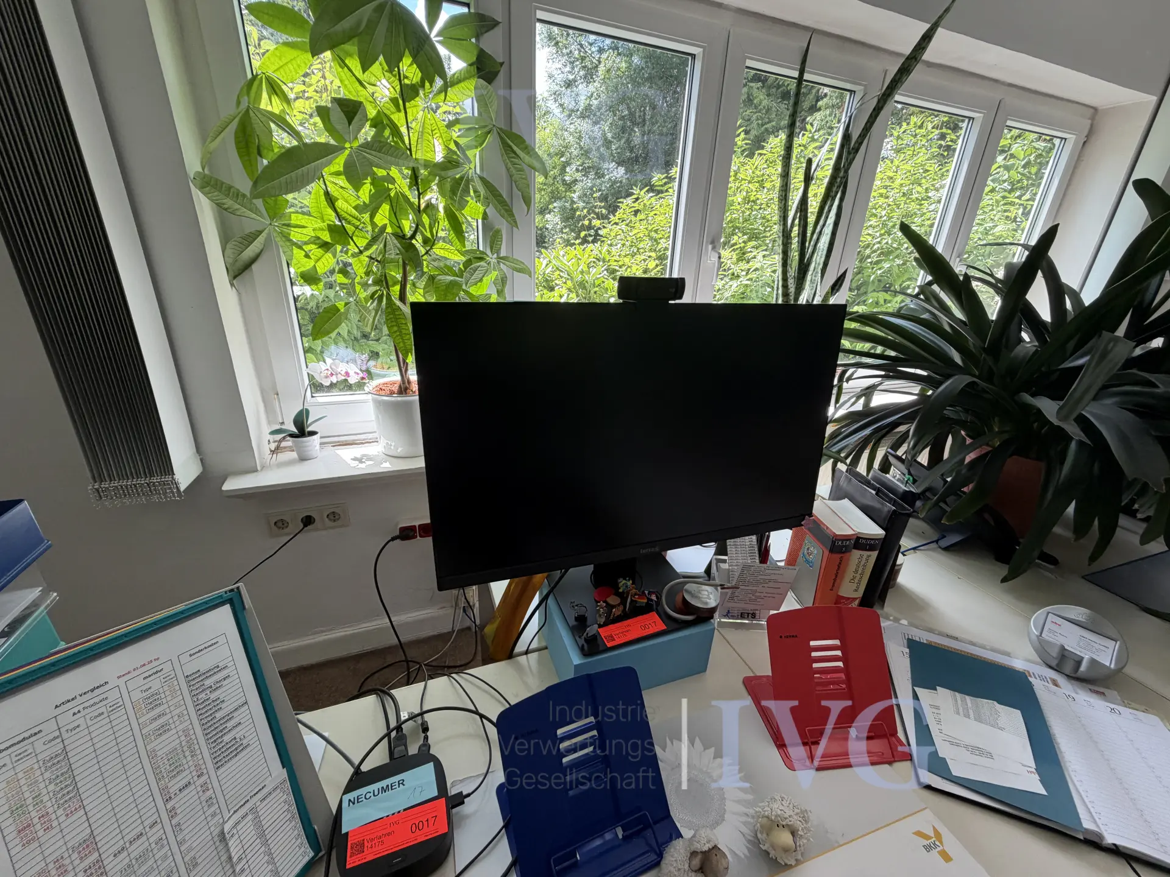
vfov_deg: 85.7
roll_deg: -0.1
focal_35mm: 14
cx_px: 585
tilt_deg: -21.7
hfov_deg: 102.1
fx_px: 473
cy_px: 438
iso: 80
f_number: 2.2
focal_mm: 2.22
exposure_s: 1/121
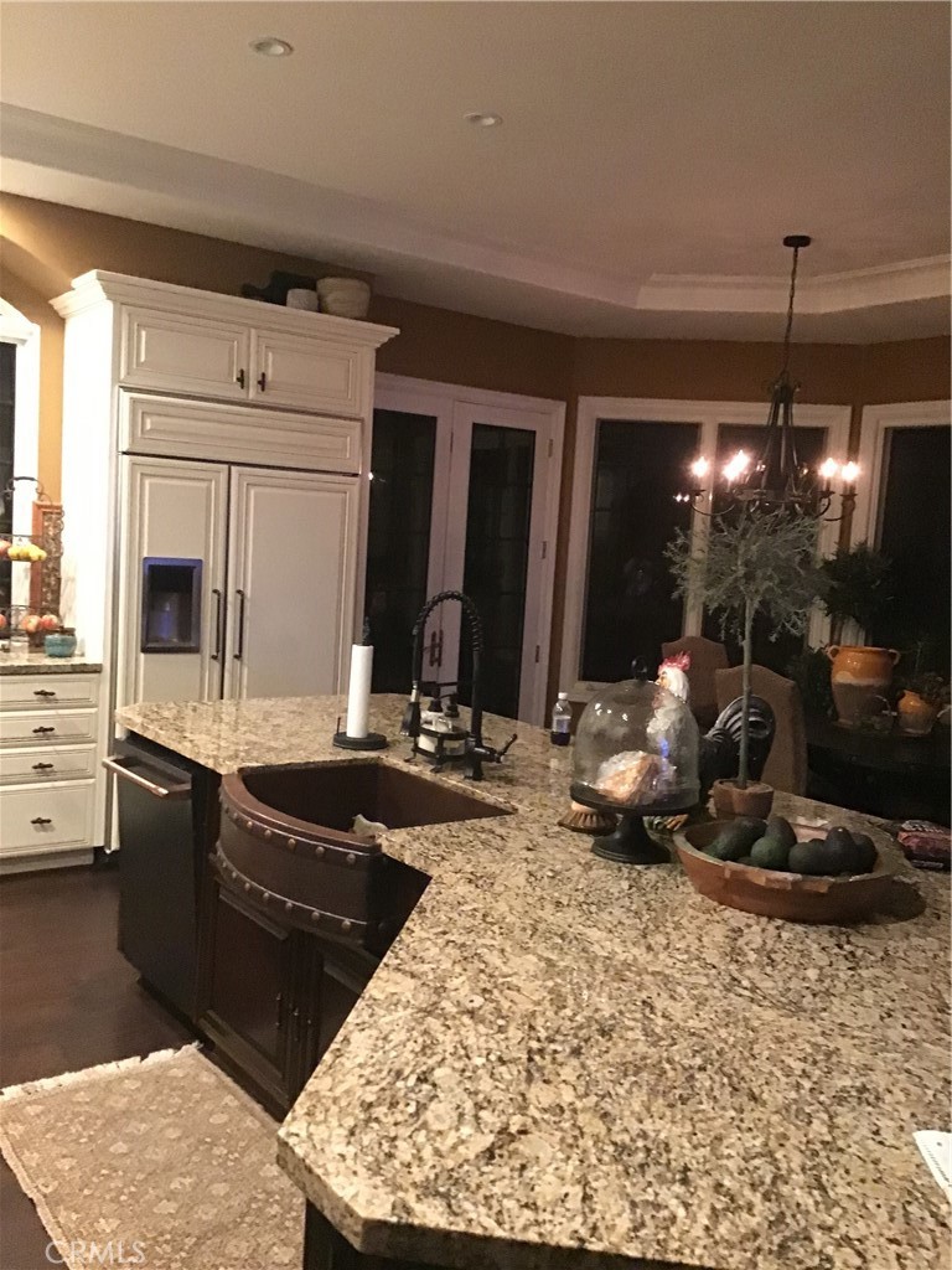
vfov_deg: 58.4
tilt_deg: -4.5
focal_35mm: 31
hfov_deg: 45.4
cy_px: 635
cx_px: 476
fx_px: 1137
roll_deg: -2.5
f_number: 2.4
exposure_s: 1/15
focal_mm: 3.3
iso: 500
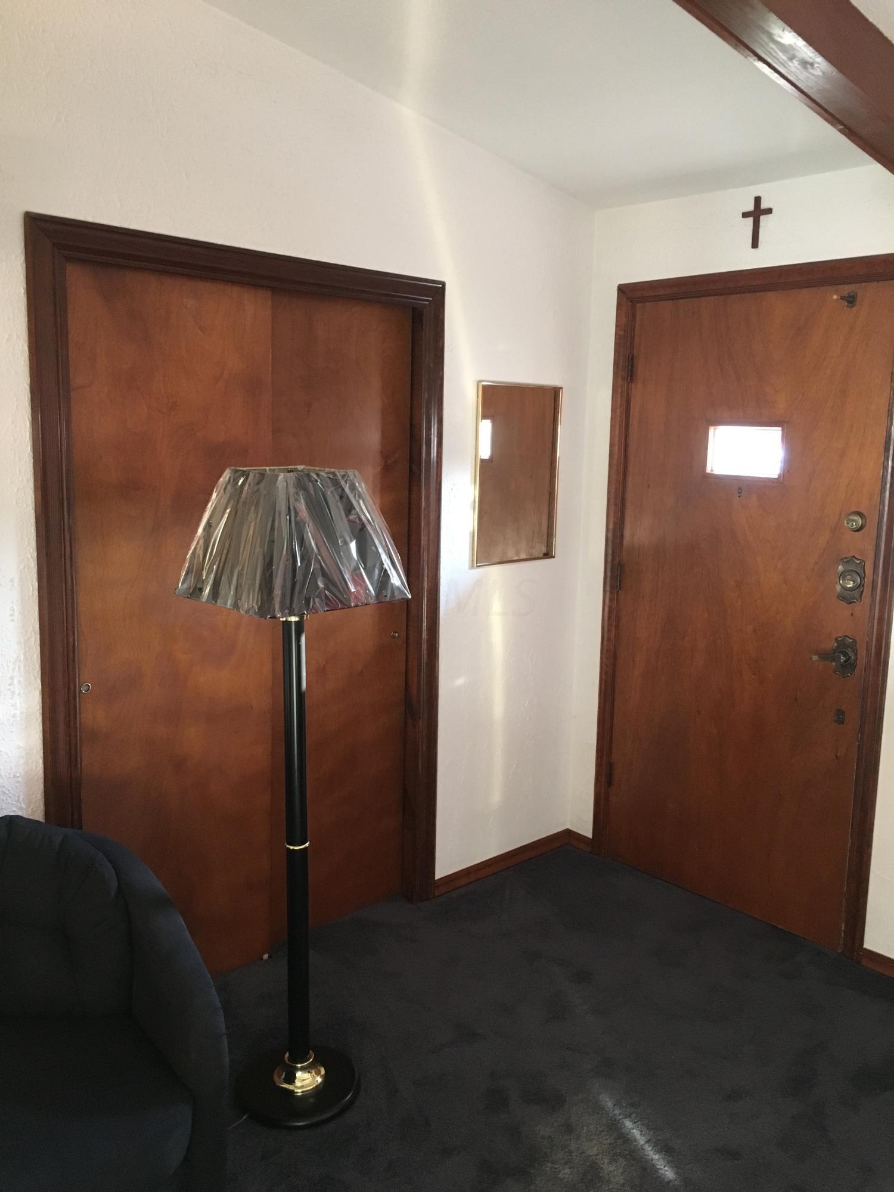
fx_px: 999
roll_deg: -1.0
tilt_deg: -8.8
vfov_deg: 61.7
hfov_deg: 48.2
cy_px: 596
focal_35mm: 29
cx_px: 447
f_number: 2.2
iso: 200
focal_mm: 4.15
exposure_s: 1/24
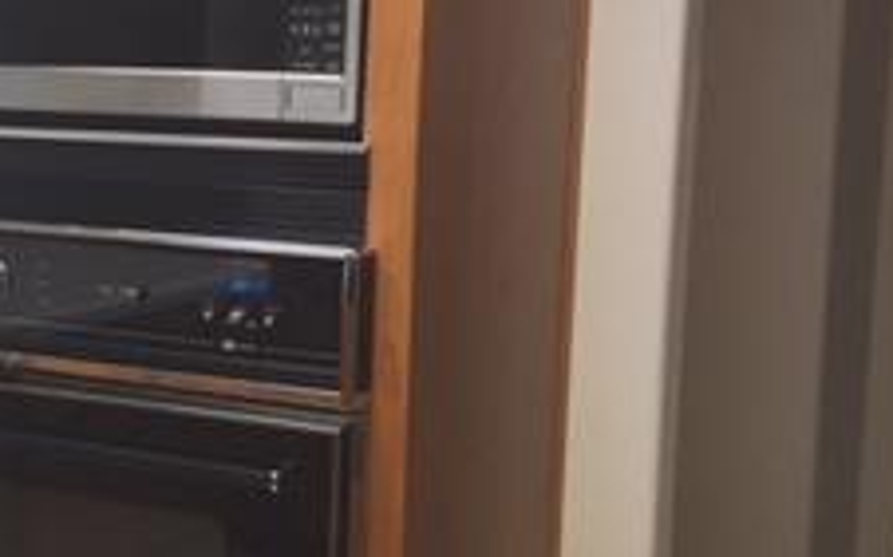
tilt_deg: -7.8
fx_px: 2116
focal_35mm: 87
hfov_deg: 21.0
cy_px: 249
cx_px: -356
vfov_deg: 15.0
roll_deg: -0.3
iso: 32
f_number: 2.2
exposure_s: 1/30
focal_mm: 4.15
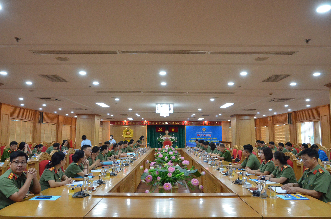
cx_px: 166
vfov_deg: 47.7
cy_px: 110
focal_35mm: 27
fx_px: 248
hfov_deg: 67.5
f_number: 6.3
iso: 4000
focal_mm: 18
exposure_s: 1/160
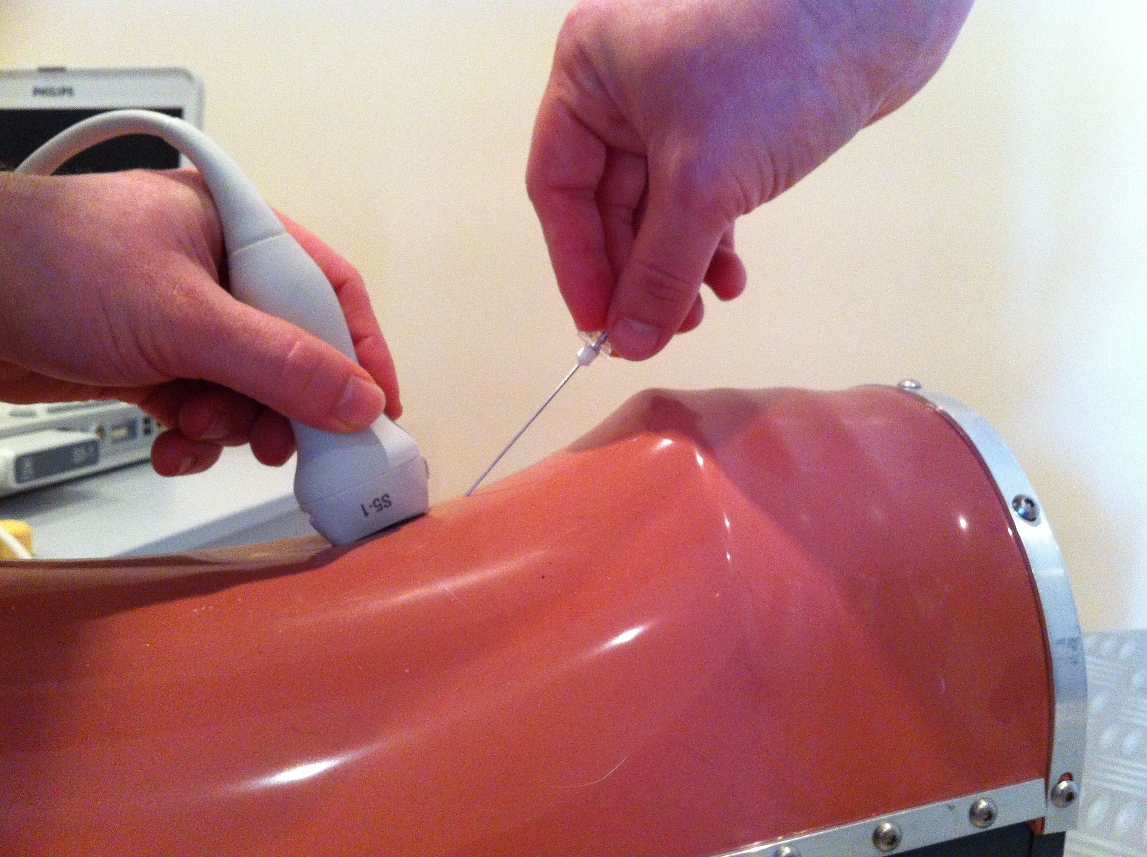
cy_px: 428
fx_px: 1158
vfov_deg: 40.6
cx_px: 574
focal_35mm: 35
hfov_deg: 52.7
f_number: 2.8
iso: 320
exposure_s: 1/15
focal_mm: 3.85
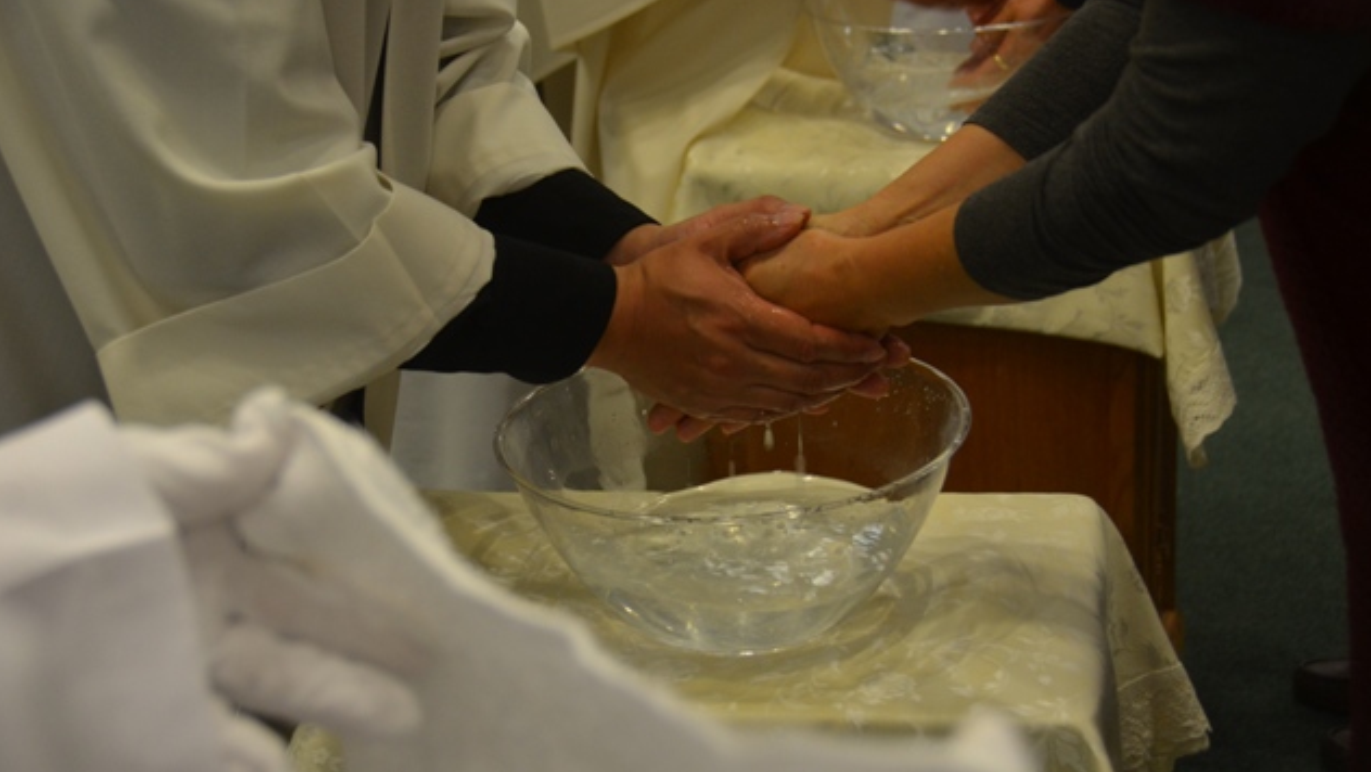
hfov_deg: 29.0
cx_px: 681
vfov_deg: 16.5
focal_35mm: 73
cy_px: 434
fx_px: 2655
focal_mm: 46
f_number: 4.5
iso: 800
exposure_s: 1/40
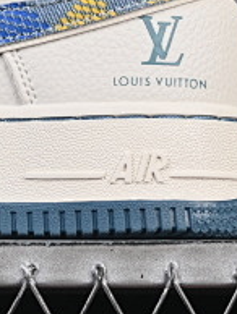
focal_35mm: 297
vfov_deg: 6.6
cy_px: -27
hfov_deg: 5.0
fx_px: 2705
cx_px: -183
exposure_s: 1/80
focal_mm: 50
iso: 160
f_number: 8
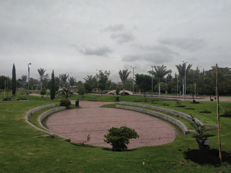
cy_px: 86
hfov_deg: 71.6
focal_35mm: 24
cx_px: 116
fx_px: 160
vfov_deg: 56.8
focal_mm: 3.94
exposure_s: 1/2362
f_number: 1.9
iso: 100
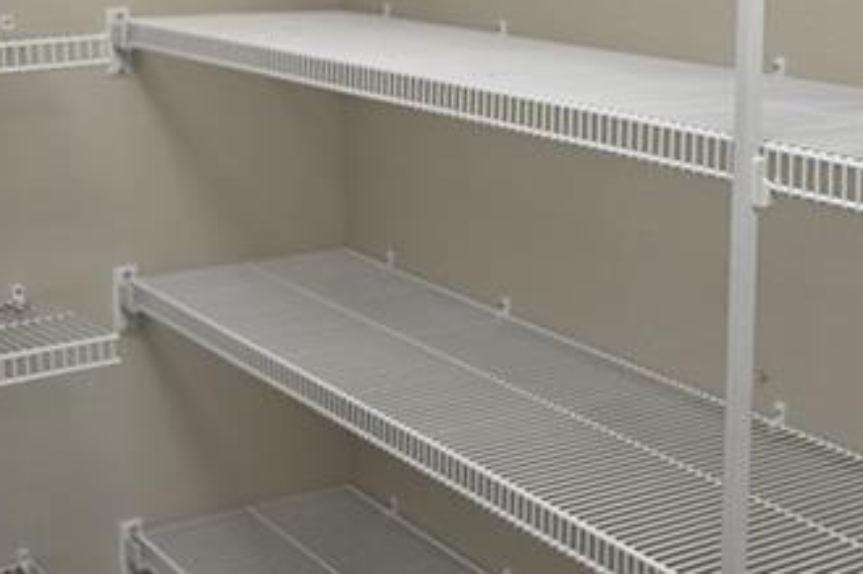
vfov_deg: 19.3
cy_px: -39
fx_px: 1629
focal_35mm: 68
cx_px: 679
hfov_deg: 29.1
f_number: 4
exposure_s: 1/60
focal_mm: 14
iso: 200
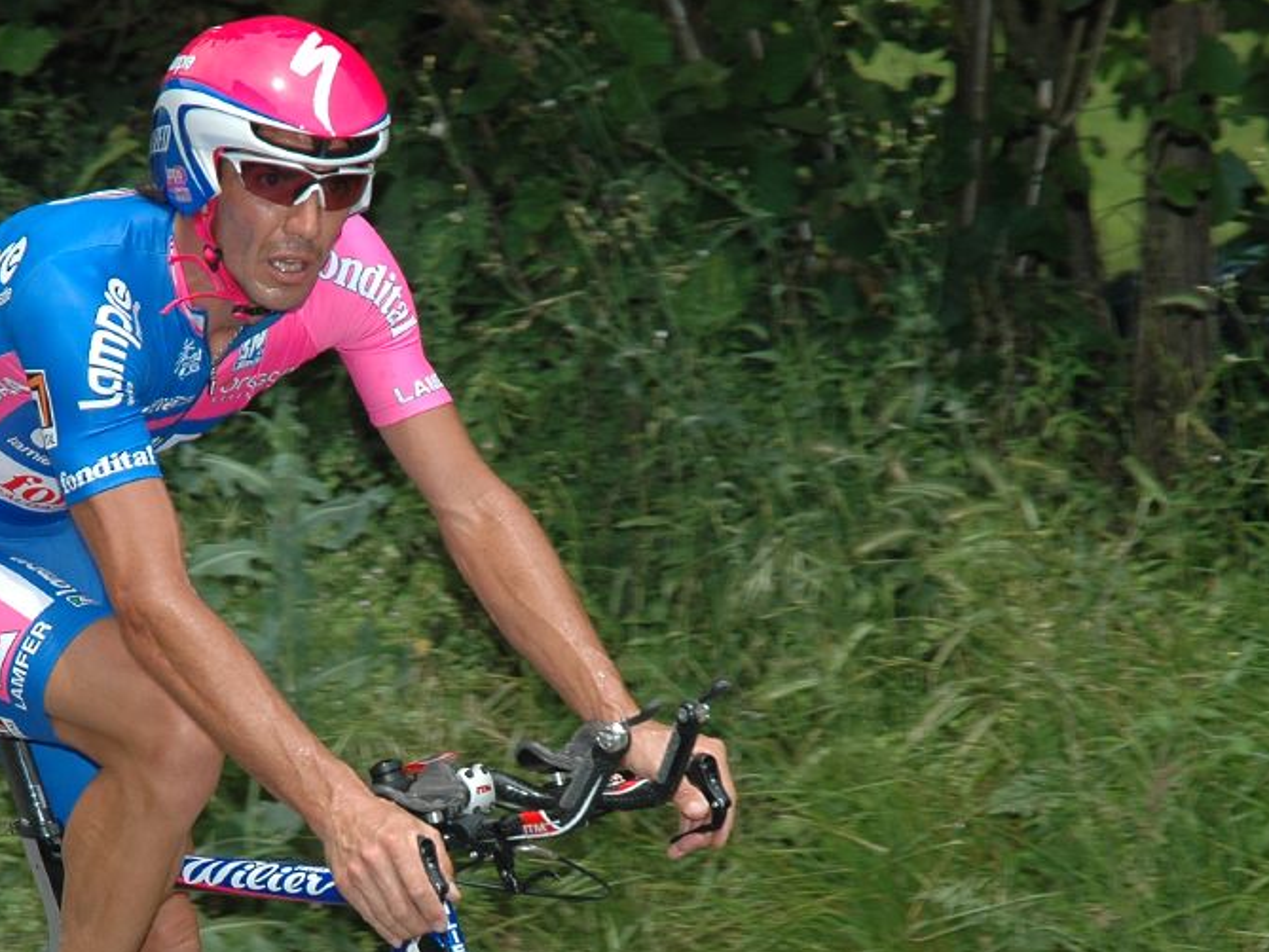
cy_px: 799
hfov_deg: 10.2
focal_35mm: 193
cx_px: 377
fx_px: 7077
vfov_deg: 7.7
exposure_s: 1/500
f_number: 4.5
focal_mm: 70
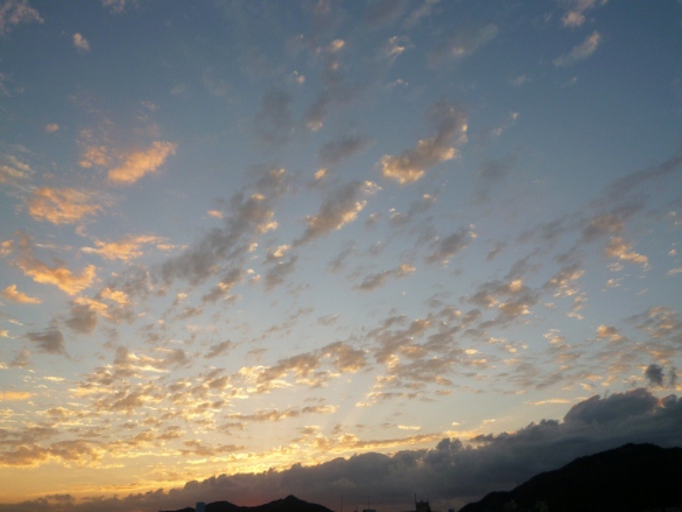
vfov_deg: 41.8
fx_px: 670
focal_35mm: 34
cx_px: 341
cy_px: 256
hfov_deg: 54.0
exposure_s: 1/400
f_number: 2.9
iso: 100
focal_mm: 6
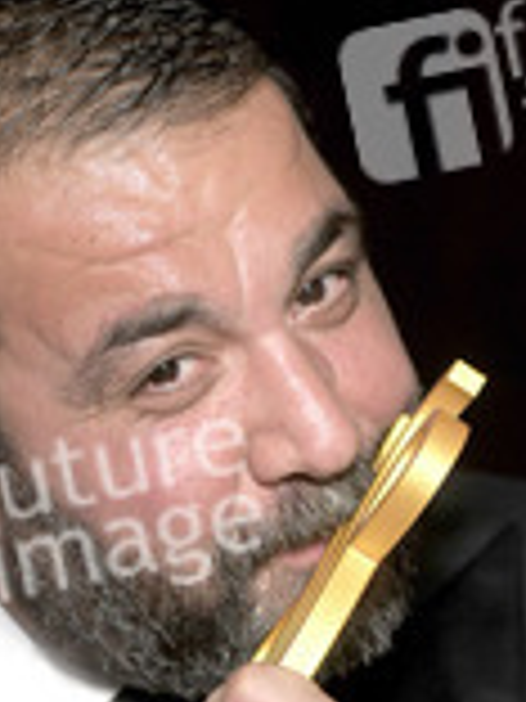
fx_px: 3485
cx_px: 162
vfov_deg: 11.3
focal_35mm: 172
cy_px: 752
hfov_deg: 8.6
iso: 640
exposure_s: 1/400
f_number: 3.5
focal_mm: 70
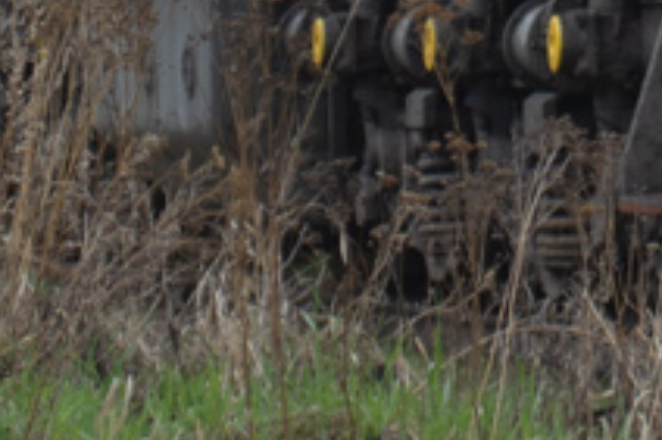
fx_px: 10722
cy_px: -527
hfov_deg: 3.5
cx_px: 612
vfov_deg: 2.3
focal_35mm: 584
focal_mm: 55
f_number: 5.6
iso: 100
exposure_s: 1/320
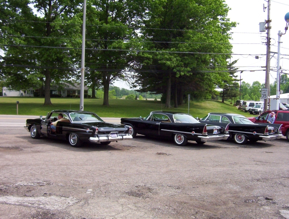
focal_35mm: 36
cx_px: 144
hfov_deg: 51.2
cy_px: 110
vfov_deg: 39.8
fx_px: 301
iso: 100
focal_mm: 5.54
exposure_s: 1/494
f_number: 5.24
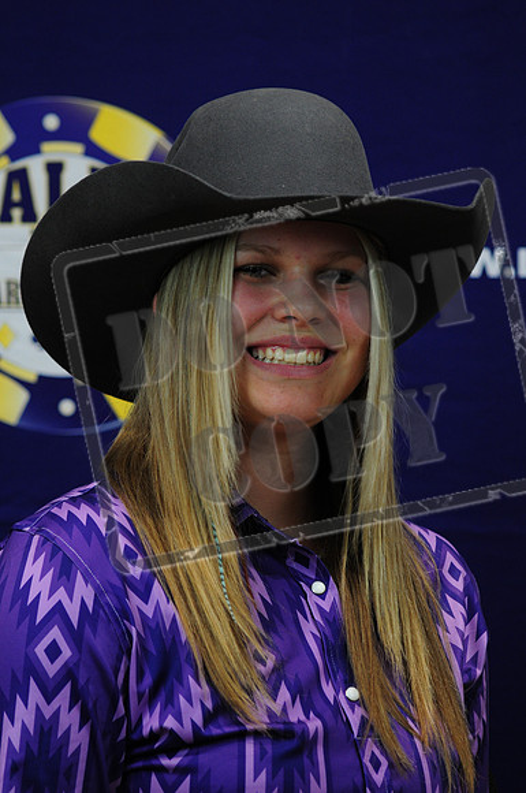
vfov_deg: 14.4
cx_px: 263
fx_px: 3132
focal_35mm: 142
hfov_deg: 9.6
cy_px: 396
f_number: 4.2
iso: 640
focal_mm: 95
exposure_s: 1/125
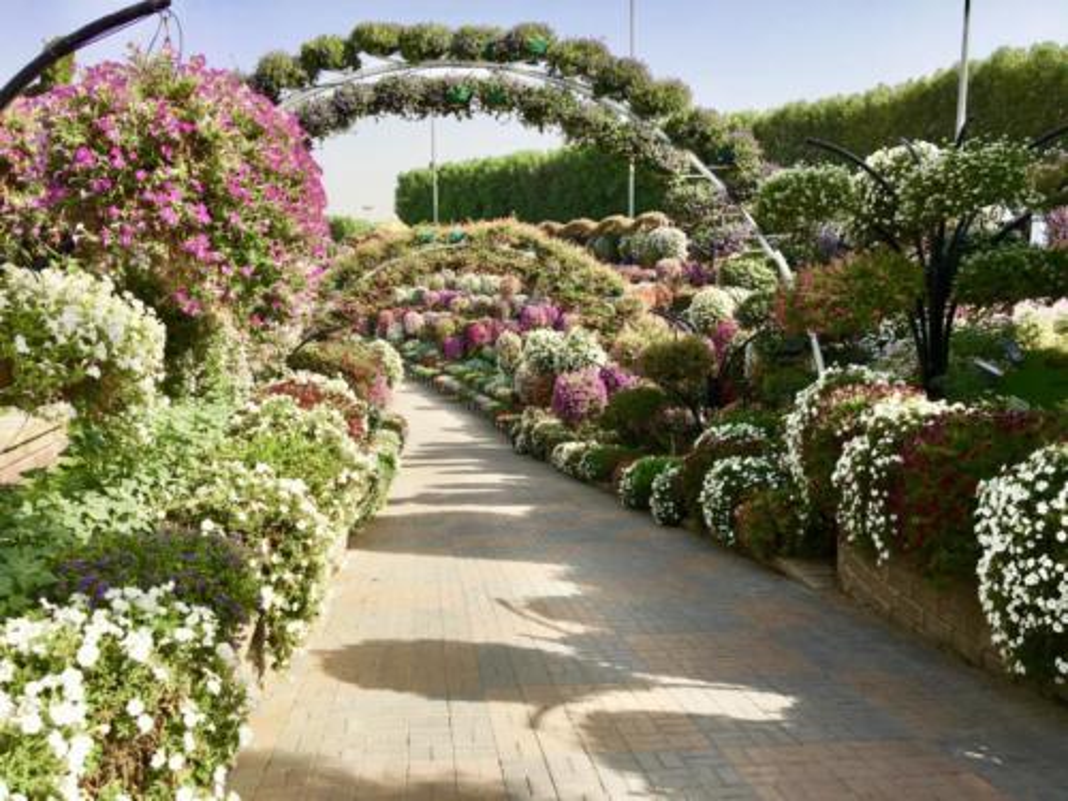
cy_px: 400
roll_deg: +0.9
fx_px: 895
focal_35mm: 29
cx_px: 534
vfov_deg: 48.2
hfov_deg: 61.7
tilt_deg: -9.6
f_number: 2.2
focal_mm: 4.15
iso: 25
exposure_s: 1/1115
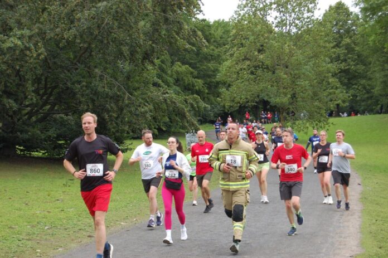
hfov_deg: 24.6
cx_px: 194
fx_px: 889
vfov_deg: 16.5
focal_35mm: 82
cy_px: 129
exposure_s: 1/250
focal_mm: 55
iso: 800
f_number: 5.6
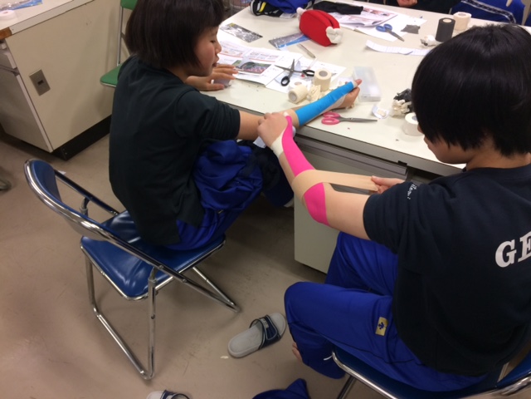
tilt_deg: -43.5
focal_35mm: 29
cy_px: 200
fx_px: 445
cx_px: 266
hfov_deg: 61.7
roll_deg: +2.2
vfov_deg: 48.2
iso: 64
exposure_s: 1/30
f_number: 2.2
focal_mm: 4.15
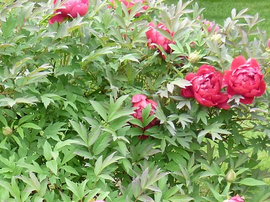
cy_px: 179
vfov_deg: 17.7
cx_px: 59
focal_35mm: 82
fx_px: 639
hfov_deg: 23.5
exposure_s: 1/100
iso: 200
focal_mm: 6.8
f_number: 3.6
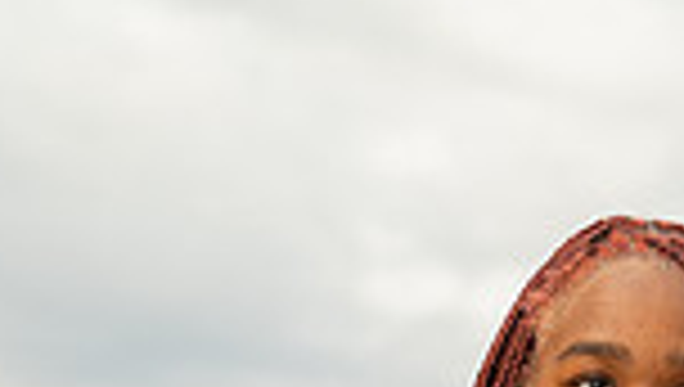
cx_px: 608
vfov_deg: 7.3
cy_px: 976
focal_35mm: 155
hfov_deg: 13.7
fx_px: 2815
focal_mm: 50
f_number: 3.2
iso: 250
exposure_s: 1/250
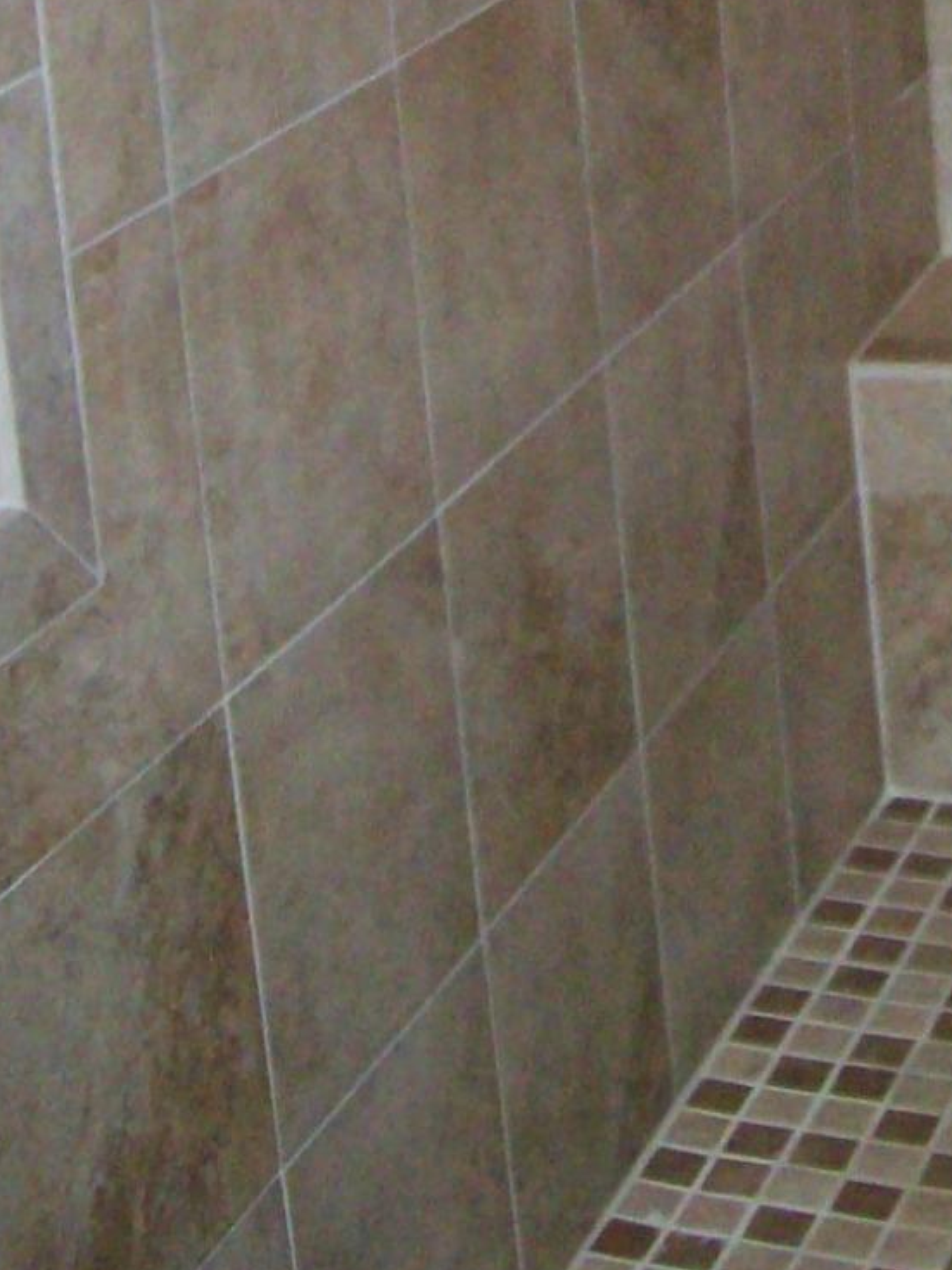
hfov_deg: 14.8
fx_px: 3595
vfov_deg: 18.5
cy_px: -422
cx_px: 1002
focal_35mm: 98
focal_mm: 6
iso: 400
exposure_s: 1/128
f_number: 2.7
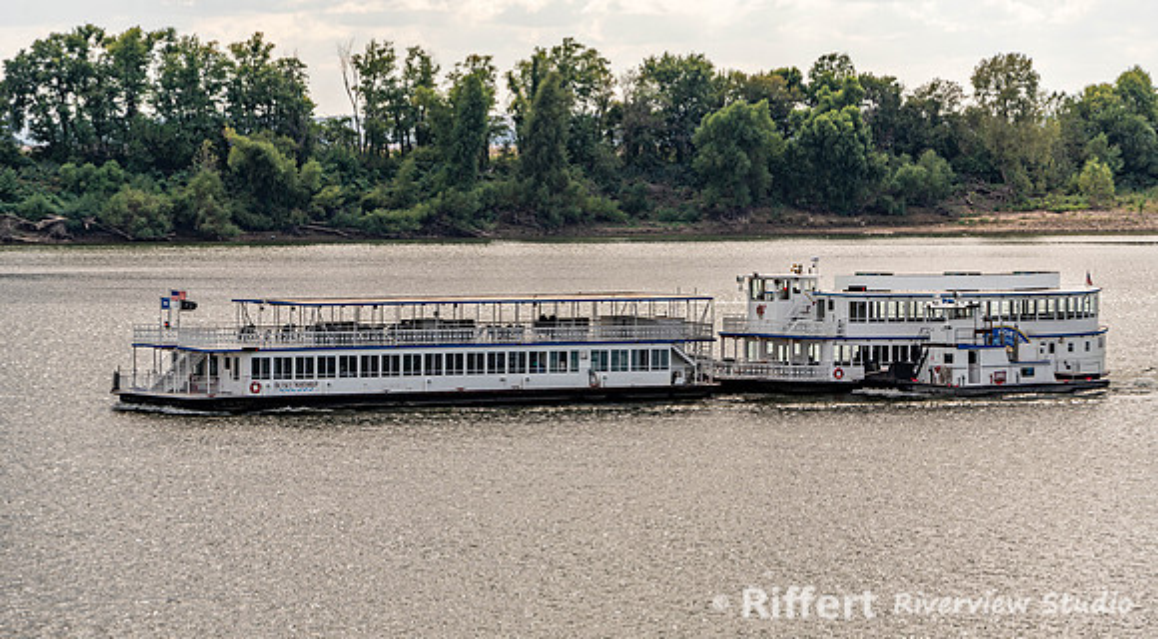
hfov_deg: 12.1
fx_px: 5469
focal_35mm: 179
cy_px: 387
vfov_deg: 6.7
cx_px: 579
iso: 64
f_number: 8
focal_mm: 170
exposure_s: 1/250
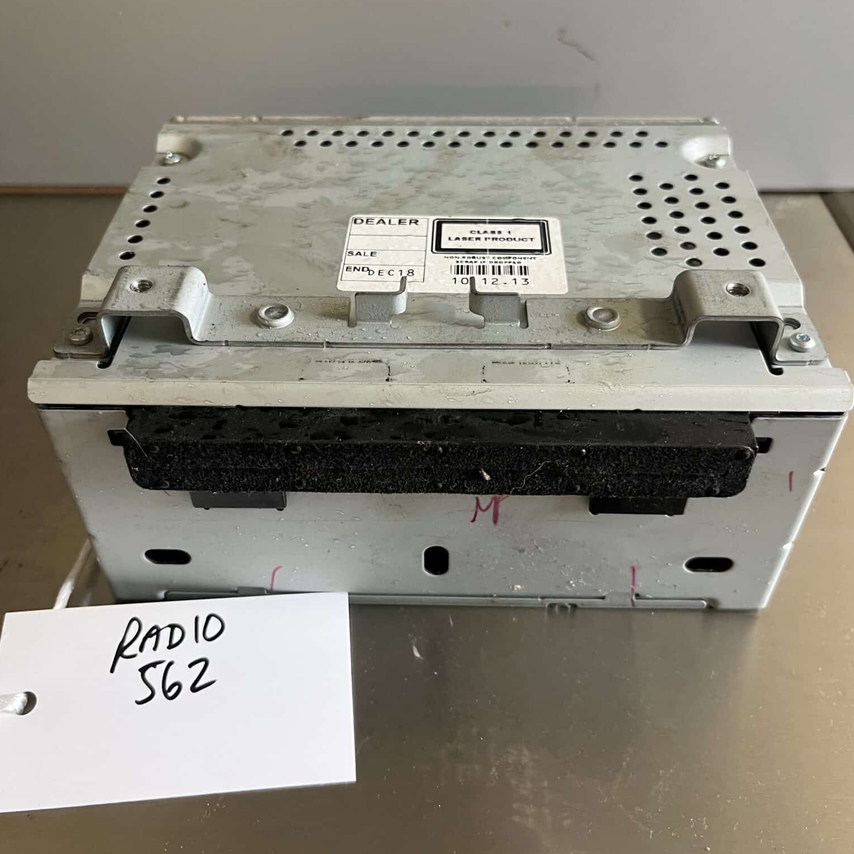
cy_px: 412
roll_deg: +1.0
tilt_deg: -43.5
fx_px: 865
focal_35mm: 31
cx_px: 430
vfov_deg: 52.5
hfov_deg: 52.5
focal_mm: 5.1
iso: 100
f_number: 1.6
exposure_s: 1/50
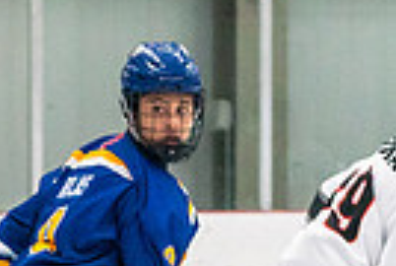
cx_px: -377
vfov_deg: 3.1
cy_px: 515
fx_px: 4818
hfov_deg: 4.6
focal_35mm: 437
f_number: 2.8
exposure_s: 1/1250
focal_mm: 70
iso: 3200
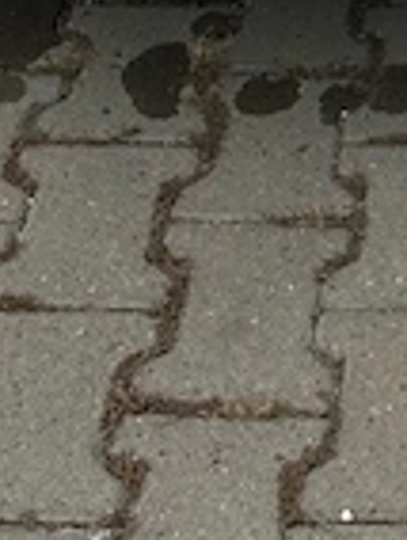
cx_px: 559
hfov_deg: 10.7
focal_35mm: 135
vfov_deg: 11.5
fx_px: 2110
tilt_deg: -13.1
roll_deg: -2.5
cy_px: -840
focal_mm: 6.86
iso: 80
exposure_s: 1/390
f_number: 1.78
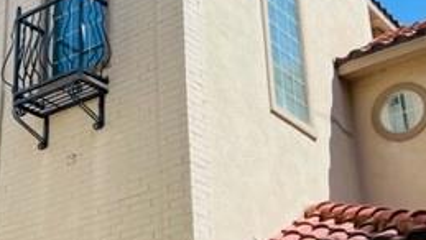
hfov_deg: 29.9
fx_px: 791
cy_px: 133
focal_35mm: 70
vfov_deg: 17.3
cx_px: 137
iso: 50
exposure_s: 1/2353
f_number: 1.5
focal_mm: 5.7
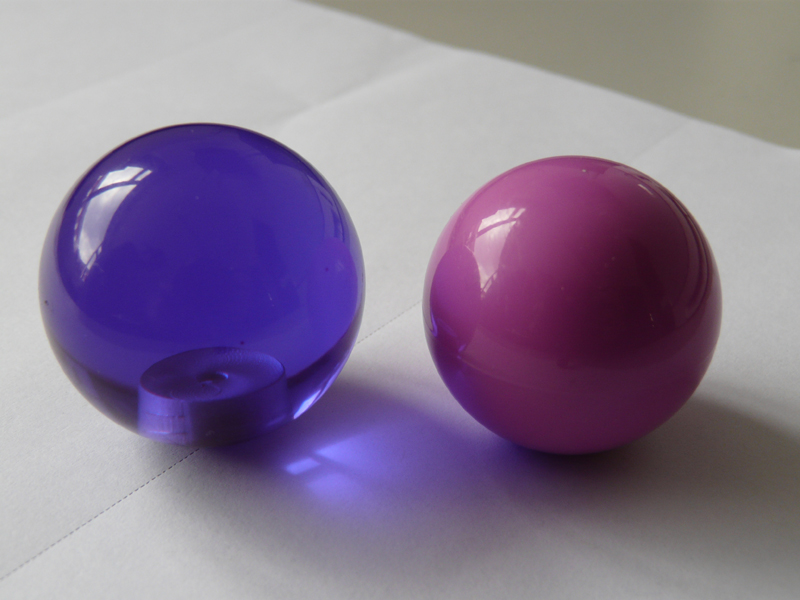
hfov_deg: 36.2
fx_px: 1225
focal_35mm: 53
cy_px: 300
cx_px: 400
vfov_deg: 27.5
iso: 100
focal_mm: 8.8
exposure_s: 1/80
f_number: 3.2
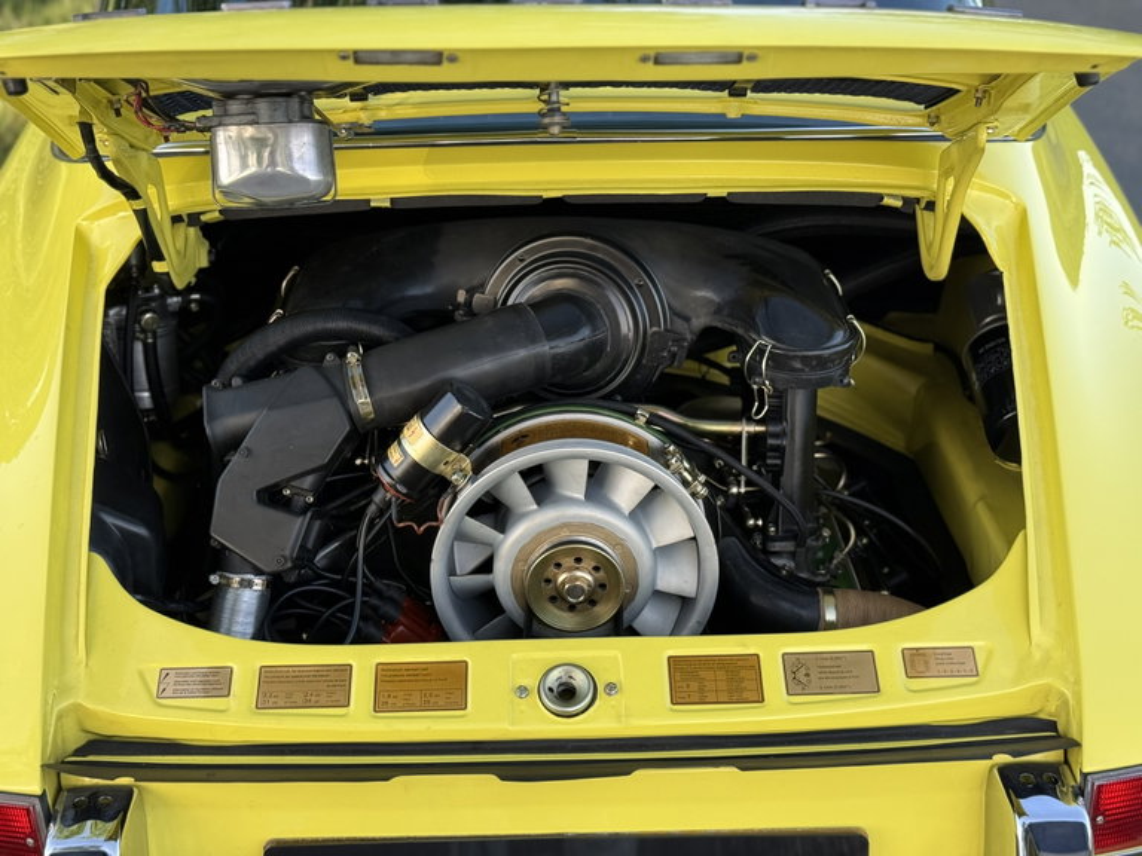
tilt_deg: -28.3
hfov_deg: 39.7
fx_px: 1584
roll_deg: -3.0
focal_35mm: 48
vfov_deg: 30.3
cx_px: 571
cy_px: 428
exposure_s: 1/506
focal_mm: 6.76
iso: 64
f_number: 1.78
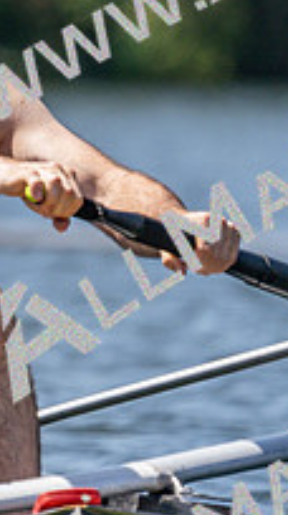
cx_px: -217
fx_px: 19920
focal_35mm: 1460
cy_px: 163
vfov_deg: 1.5
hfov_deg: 0.8
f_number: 6.3
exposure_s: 1/2000
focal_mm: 489
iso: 320
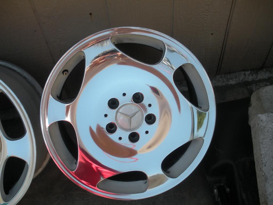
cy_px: 102
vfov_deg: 40.7
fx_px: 276
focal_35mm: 35
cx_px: 136
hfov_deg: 52.6
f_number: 3.5
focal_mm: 6.3
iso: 64
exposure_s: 1/305
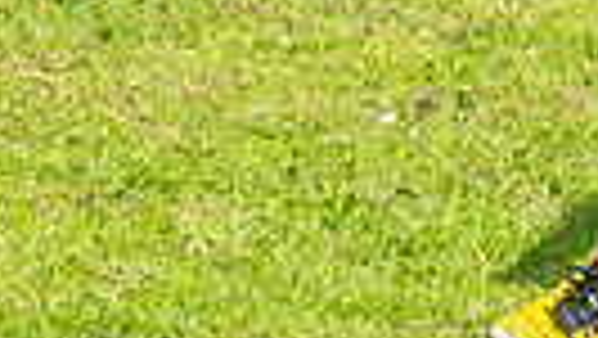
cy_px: -588
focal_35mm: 594
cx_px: 844
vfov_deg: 2.0
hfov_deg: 3.6
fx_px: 9424
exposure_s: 1/3200
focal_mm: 75
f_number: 3.2
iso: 250
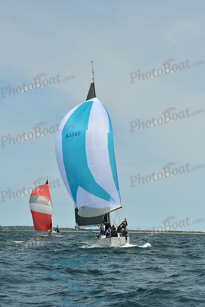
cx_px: 102
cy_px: 154
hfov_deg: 14.9
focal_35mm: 92
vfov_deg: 22.1
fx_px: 785
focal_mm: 92
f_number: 10
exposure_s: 1/1250
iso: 320
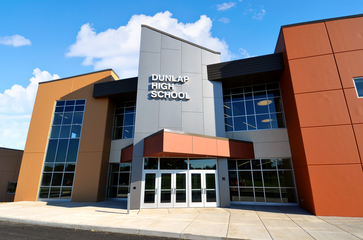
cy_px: 120
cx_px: 182
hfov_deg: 90.1
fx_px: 181
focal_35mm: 18
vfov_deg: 67.2
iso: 100
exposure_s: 1/125
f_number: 10
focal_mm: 12
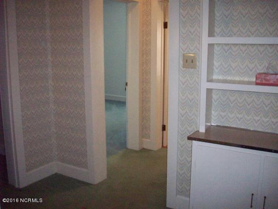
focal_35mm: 37
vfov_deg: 38.7
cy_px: 104
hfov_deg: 50.1
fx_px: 297
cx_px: 139
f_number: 2.8
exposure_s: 1/128
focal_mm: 6.2
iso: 800
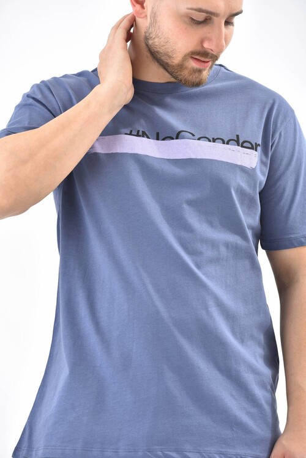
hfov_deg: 6.9
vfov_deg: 10.3
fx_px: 2550
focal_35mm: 200
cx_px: 153
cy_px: 229
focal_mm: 200
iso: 100
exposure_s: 1/160
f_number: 7.1
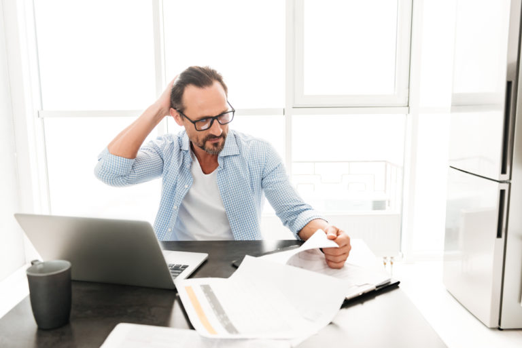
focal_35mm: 32
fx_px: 464
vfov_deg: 41.2
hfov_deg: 58.7
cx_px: 261
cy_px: 174
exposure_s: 1/160
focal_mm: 32
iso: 800
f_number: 3.5
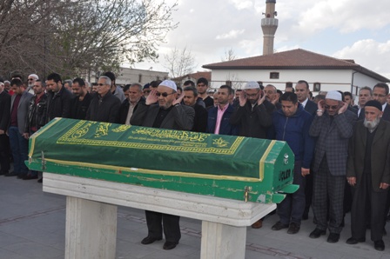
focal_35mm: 44
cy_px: 130
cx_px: 195
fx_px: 471
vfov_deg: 30.8
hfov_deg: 45.0
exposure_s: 1/200
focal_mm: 29
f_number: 8
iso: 200
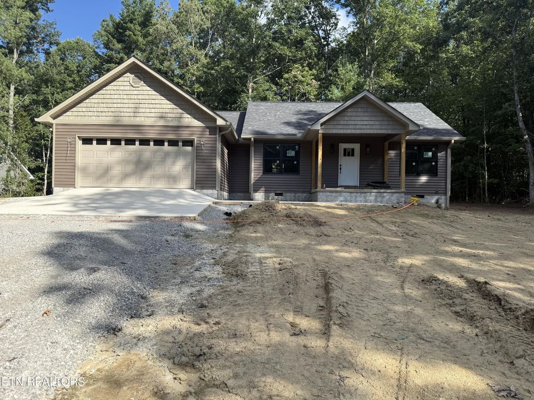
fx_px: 370
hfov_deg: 71.6
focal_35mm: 24
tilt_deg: +0.2
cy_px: 200
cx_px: 267
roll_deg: -0.5
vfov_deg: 56.8
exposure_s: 1/2110
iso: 80
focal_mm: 6.76
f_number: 1.78
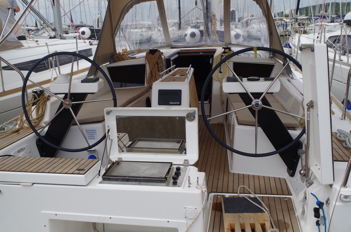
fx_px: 350
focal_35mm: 36
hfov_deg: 53.2
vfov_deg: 36.7
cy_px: 116
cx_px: 176
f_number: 11
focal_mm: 24.38
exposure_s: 1/125
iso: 100
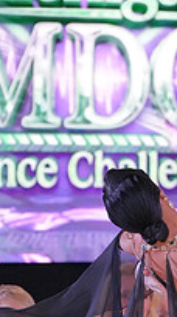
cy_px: 421
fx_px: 3455
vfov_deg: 5.2
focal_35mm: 412
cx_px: 257
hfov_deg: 2.9
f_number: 4
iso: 5000
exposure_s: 1/400
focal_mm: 138
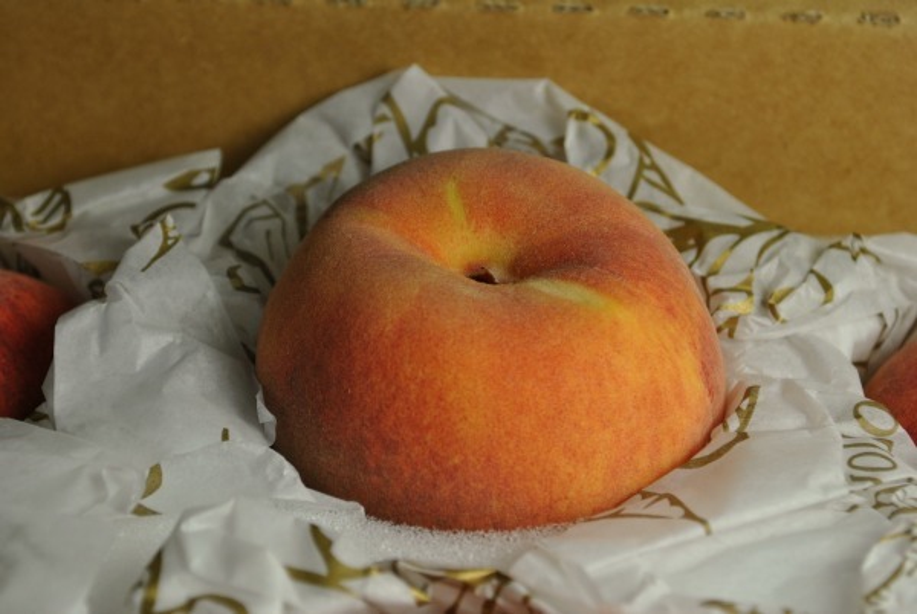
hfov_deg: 27.0
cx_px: 458
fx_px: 1913
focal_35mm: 75
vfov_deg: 18.2
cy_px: 307
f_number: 8
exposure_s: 1/60
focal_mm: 50
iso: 180
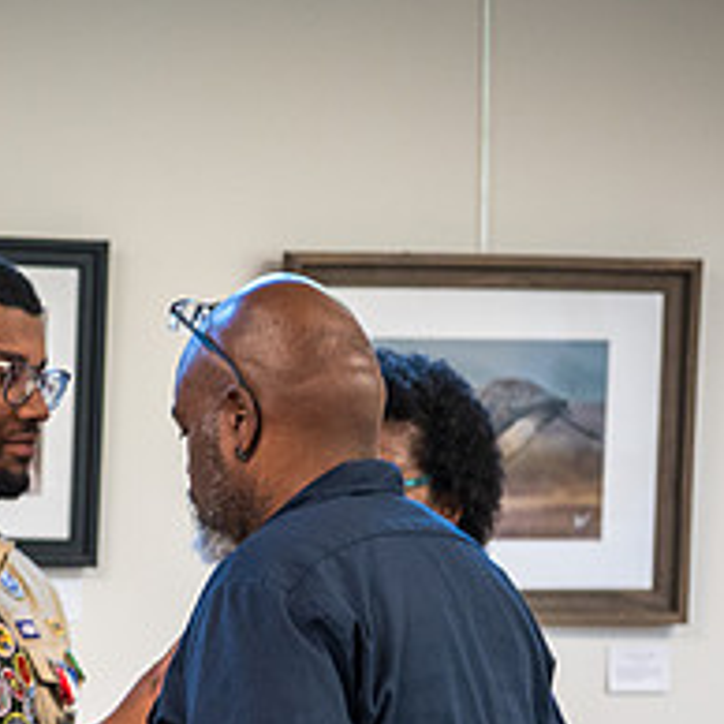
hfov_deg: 5.8
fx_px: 7194
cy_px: 717
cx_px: 119
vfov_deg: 5.7
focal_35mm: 304
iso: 2500
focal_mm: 120
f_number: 4
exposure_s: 1/125
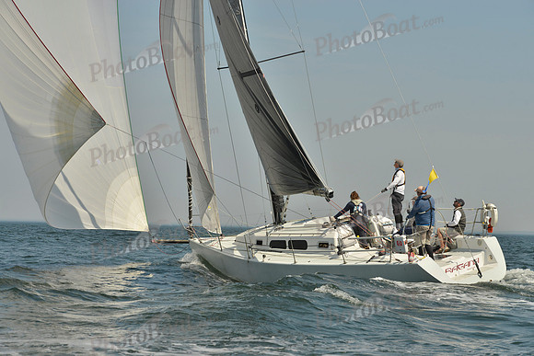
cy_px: 178
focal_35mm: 95
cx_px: 267
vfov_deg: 14.4
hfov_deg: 21.5
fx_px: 1409
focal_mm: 95
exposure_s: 1/1250
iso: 200
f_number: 8
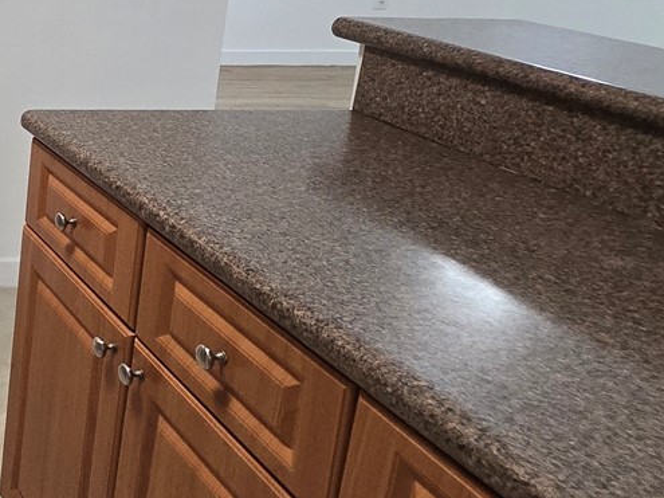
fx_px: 805
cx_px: -333
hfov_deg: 28.6
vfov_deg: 31.8
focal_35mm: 42
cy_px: 4
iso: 320
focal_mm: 2.2
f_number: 2.2
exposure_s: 1/60
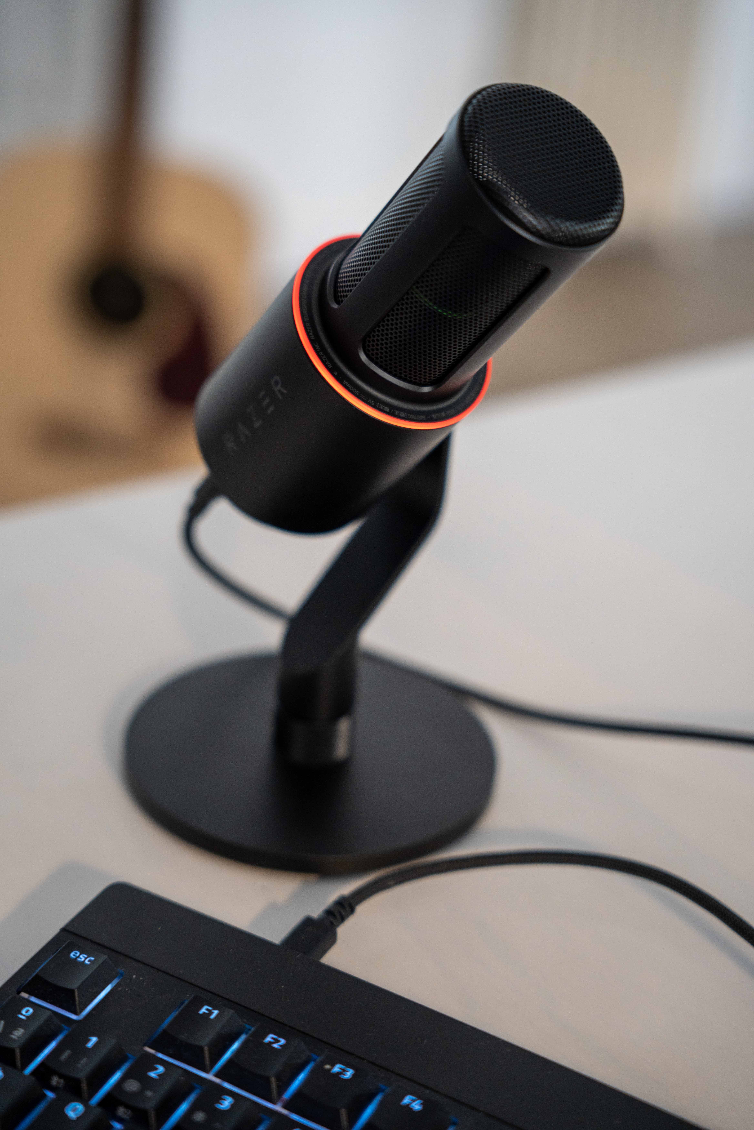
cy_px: 565
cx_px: 377
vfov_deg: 33.0
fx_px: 1907
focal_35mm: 61
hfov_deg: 22.4
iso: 500
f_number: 2.8
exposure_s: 1/100
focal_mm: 60.7
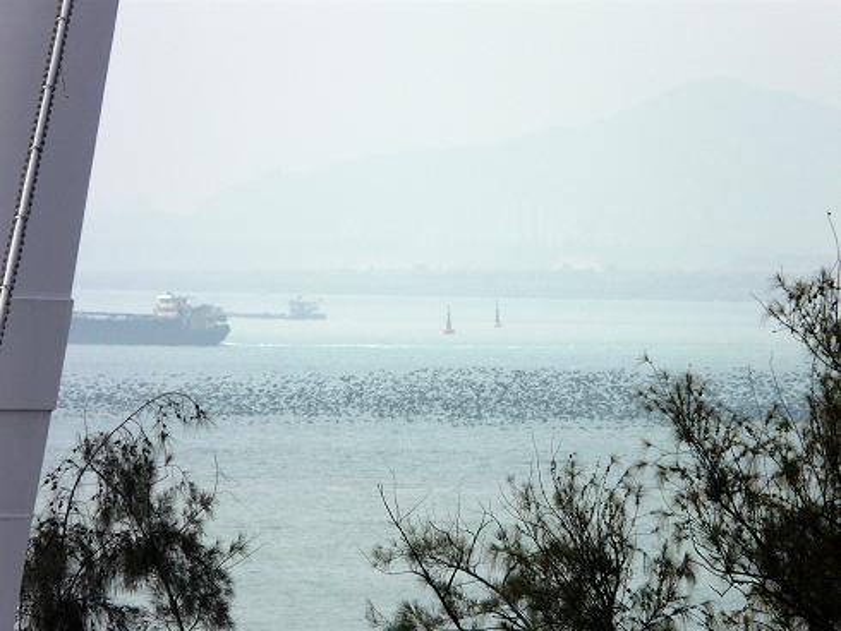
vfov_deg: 3.0
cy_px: 316
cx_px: 420
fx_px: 12008
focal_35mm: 494
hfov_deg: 4.0
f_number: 7.1
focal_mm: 81.1
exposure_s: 1/500
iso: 100
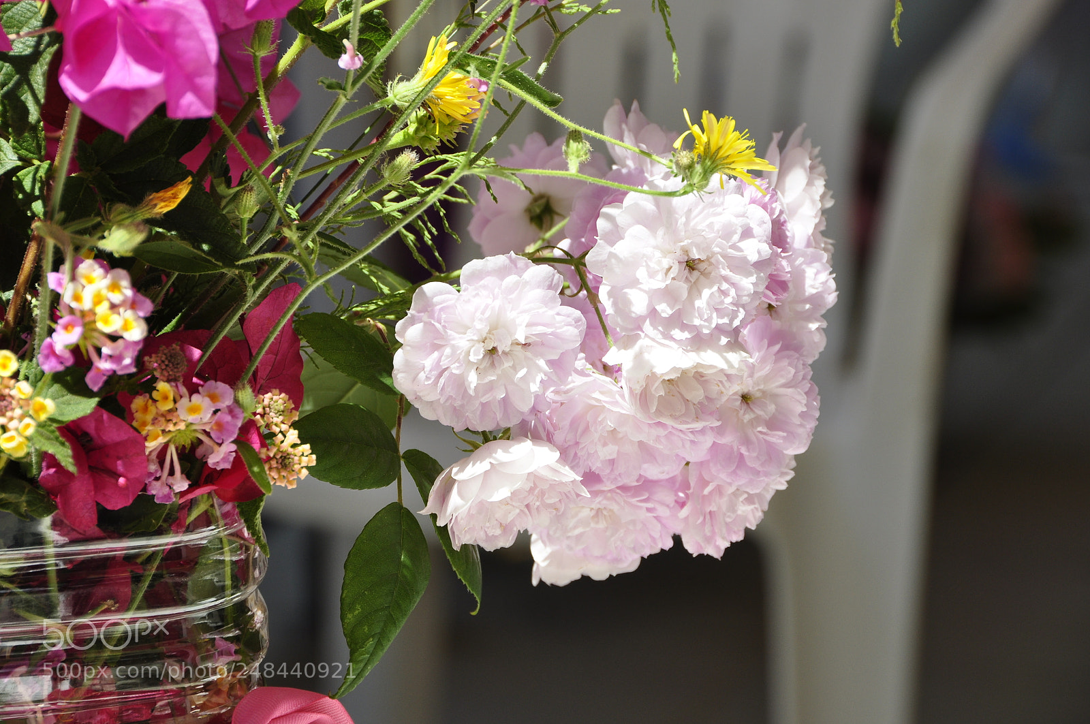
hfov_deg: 8.1
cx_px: 545
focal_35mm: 255
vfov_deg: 5.4
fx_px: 7712
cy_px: 362
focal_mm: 170
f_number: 10
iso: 200
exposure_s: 1/250
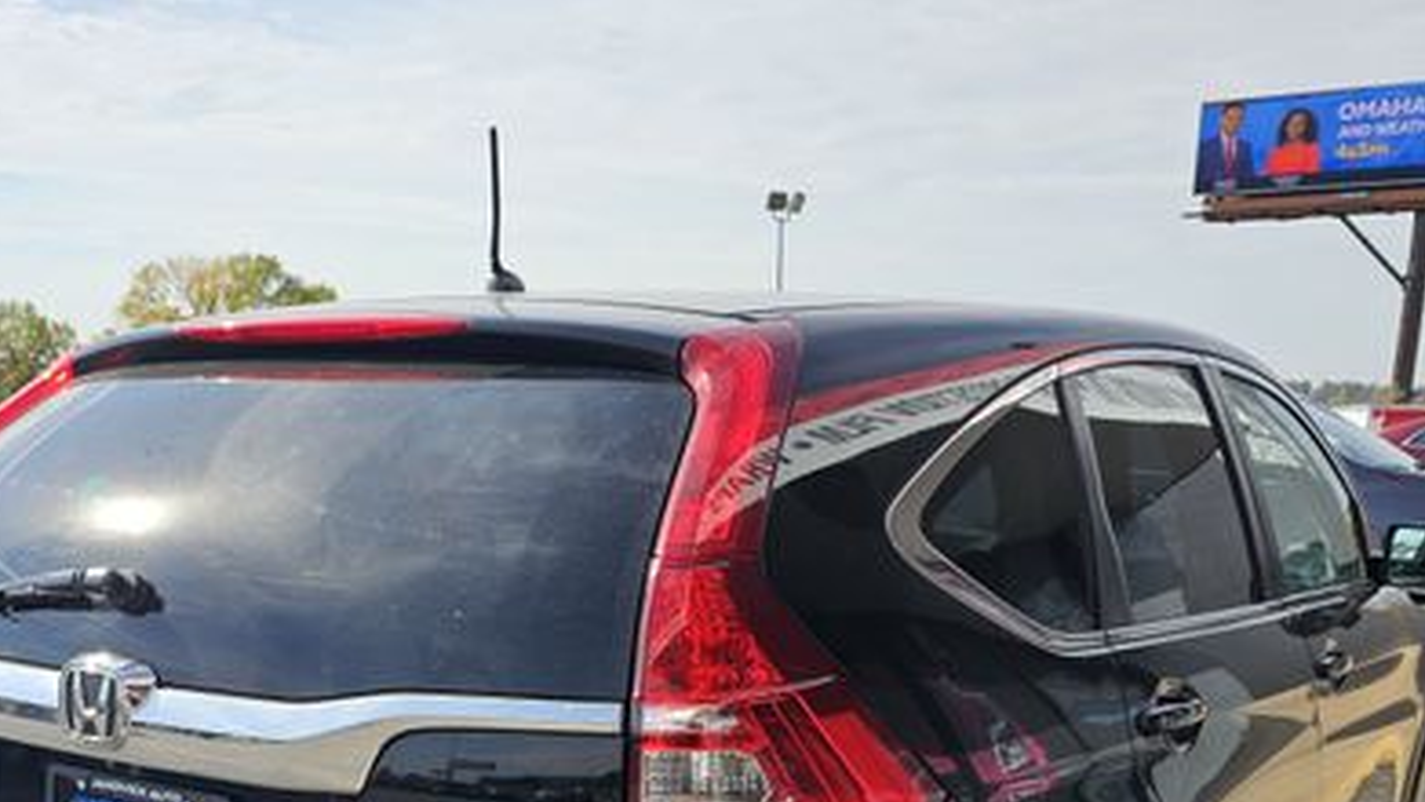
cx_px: 671
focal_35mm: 41
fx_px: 1549
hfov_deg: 49.4
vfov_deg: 27.1
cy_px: 838
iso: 10
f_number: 1.7
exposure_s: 1/670
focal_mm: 6.3
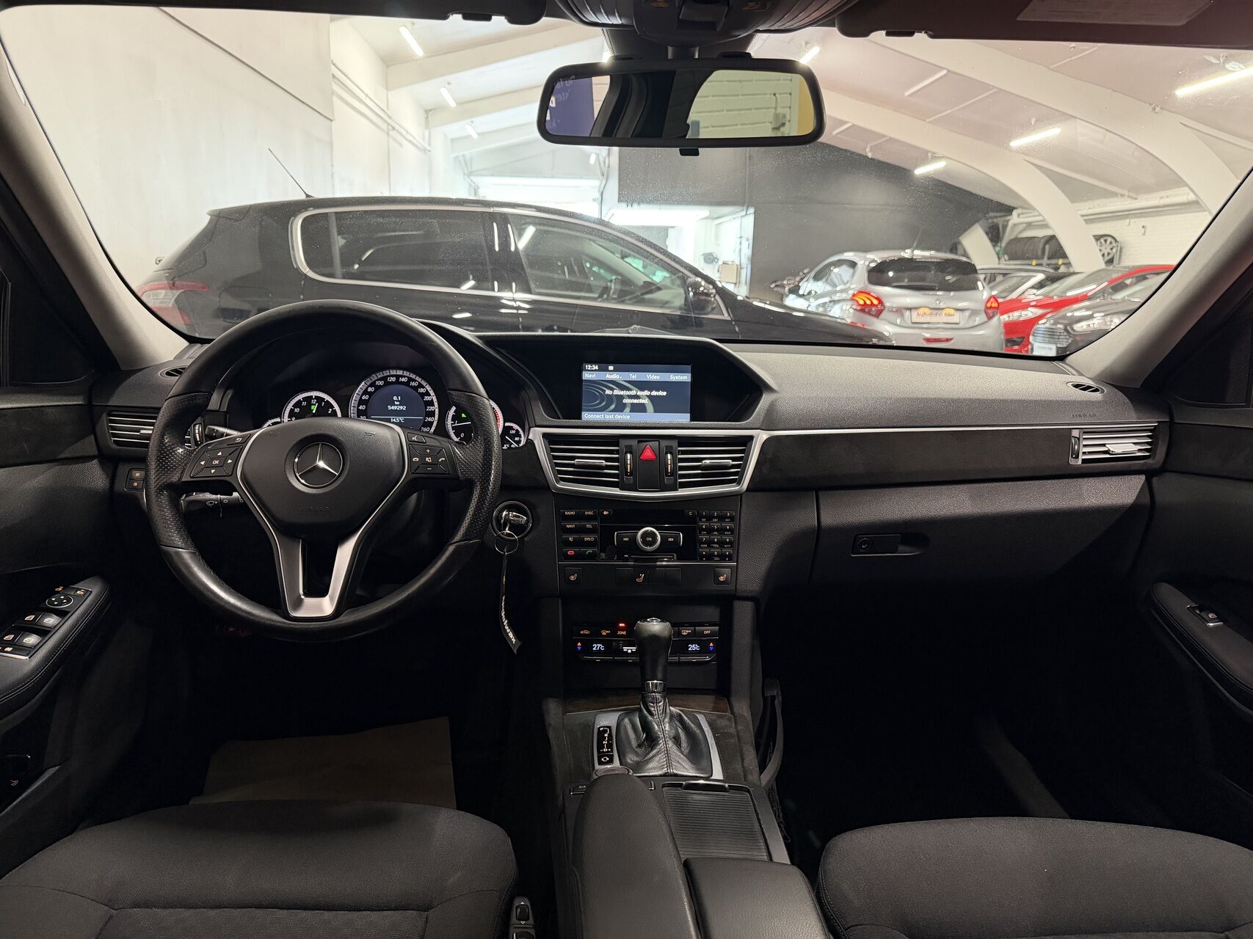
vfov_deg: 56.8
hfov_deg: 71.6
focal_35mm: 24
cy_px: 470
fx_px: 869
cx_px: 626
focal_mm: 6.76
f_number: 1.78
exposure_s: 1/33
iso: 640
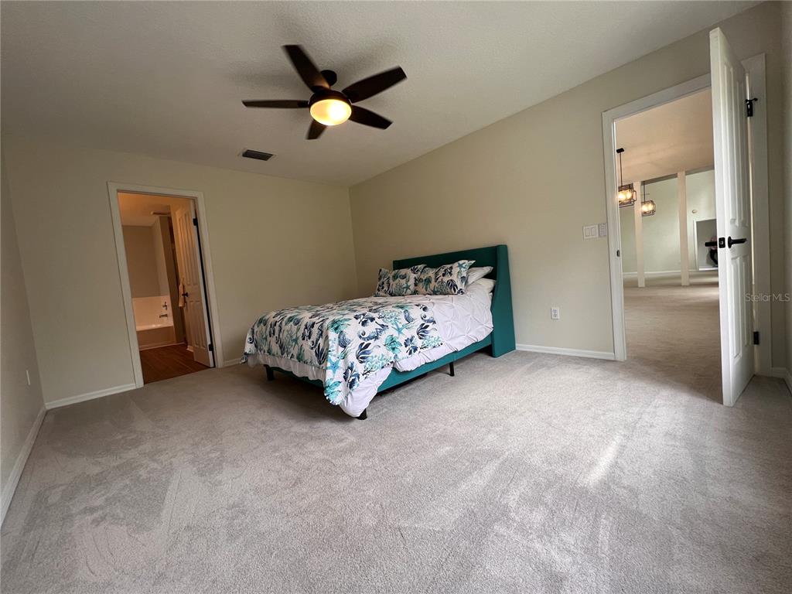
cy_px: 297
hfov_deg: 106.2
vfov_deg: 89.9
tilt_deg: -3.9
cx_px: 396
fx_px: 297
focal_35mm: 13
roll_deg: +5.1
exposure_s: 1/120
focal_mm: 1.57
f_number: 1.8
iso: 80
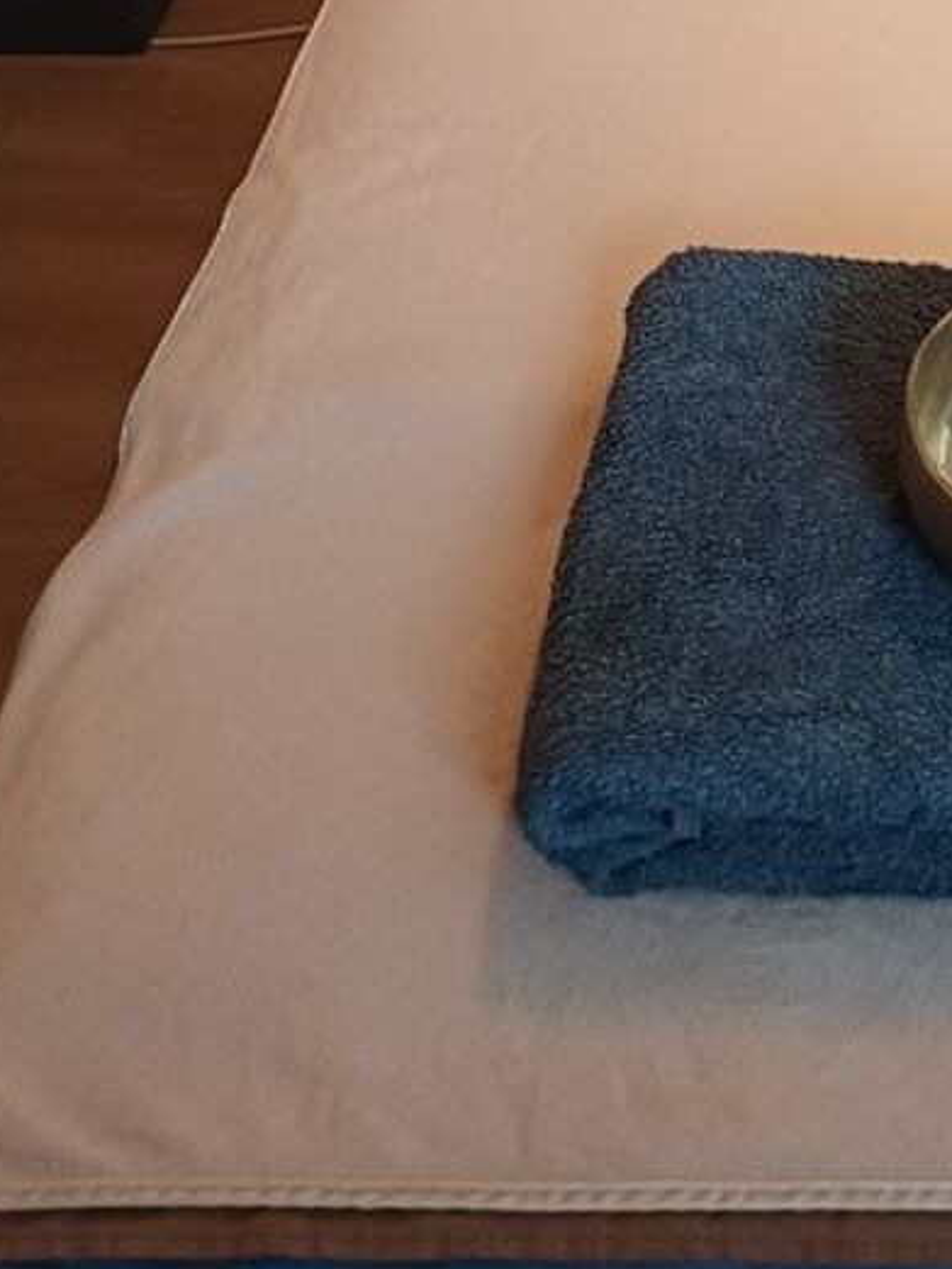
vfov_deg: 26.2
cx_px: 928
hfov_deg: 22.2
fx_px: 2346
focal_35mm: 64
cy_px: -332
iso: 640
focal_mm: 4.65
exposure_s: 1/20
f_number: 1.8
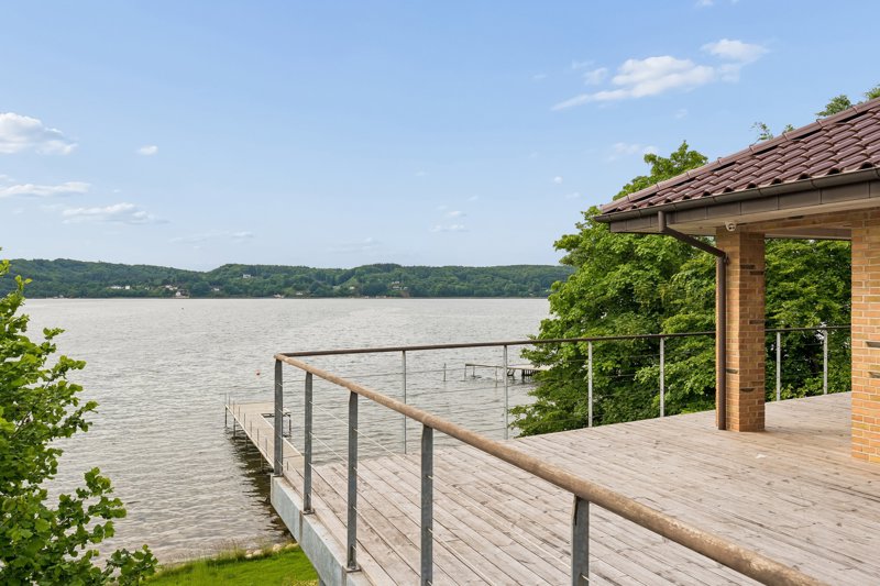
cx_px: 440
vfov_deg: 44.3
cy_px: 293
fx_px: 721
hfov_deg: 62.8
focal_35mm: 30
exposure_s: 1/400
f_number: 8
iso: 200
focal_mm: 29.5
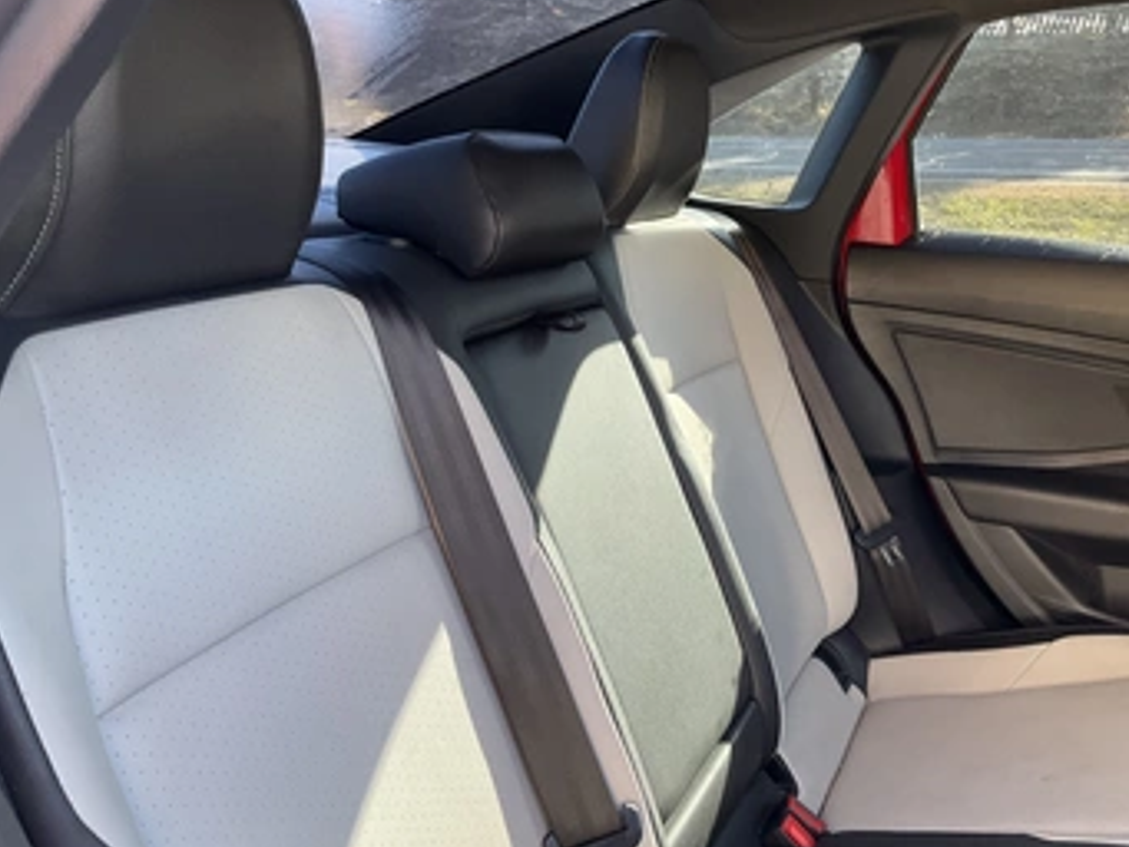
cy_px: 417
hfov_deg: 53.8
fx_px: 1109
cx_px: 629
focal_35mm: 34
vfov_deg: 41.8
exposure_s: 1/80
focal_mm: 3
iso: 64
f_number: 1.8
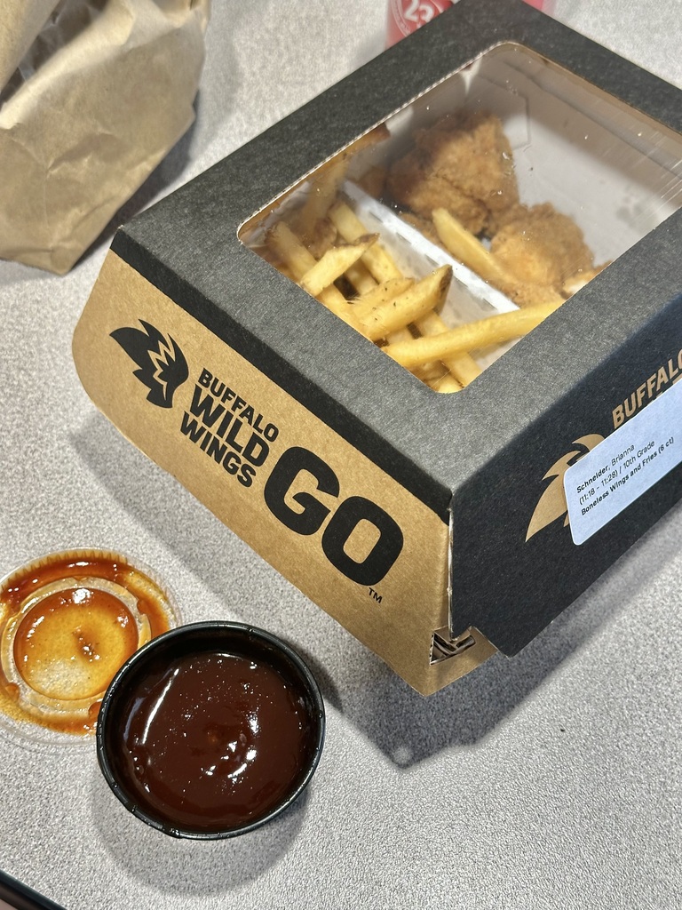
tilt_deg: -58.1
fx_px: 1261
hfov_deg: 30.3
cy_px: 455
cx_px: 341
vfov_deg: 39.7
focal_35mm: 48
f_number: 1.78
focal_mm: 6.86
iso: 80
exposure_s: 1/50
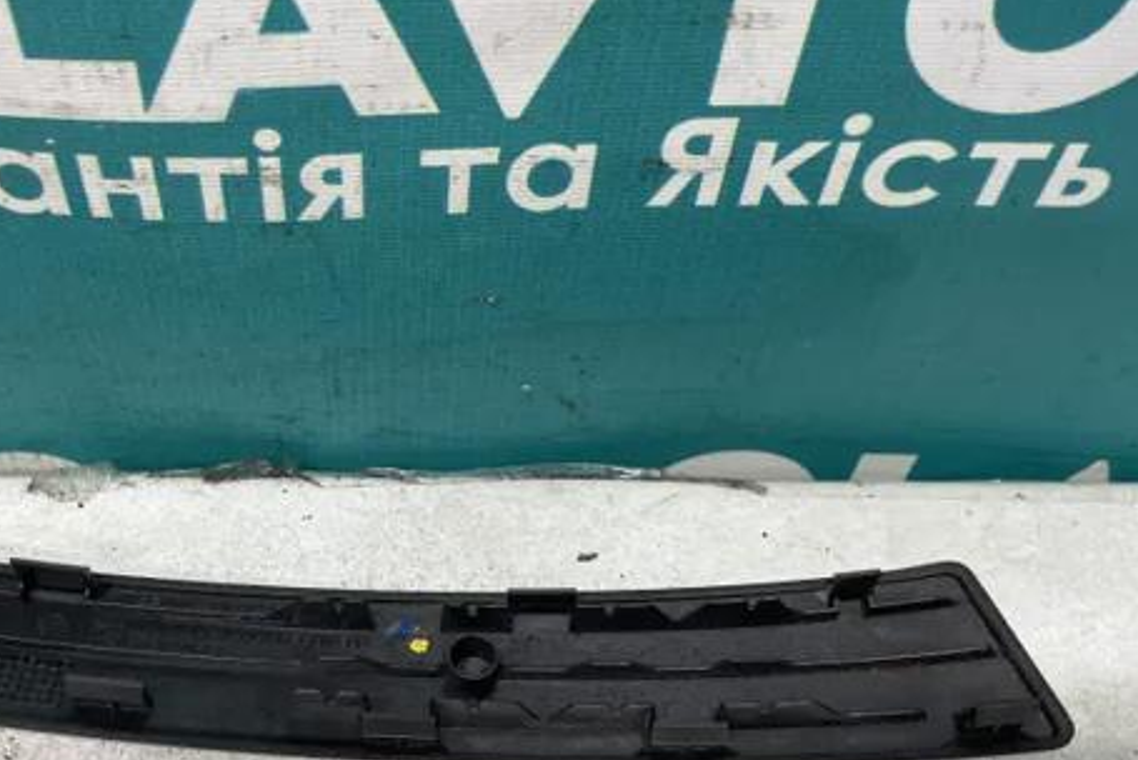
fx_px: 1202
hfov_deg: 50.0
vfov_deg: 35.1
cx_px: 400
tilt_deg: -52.4
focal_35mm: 38
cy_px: 428
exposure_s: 1/100
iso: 125
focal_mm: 4.2
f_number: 1.6
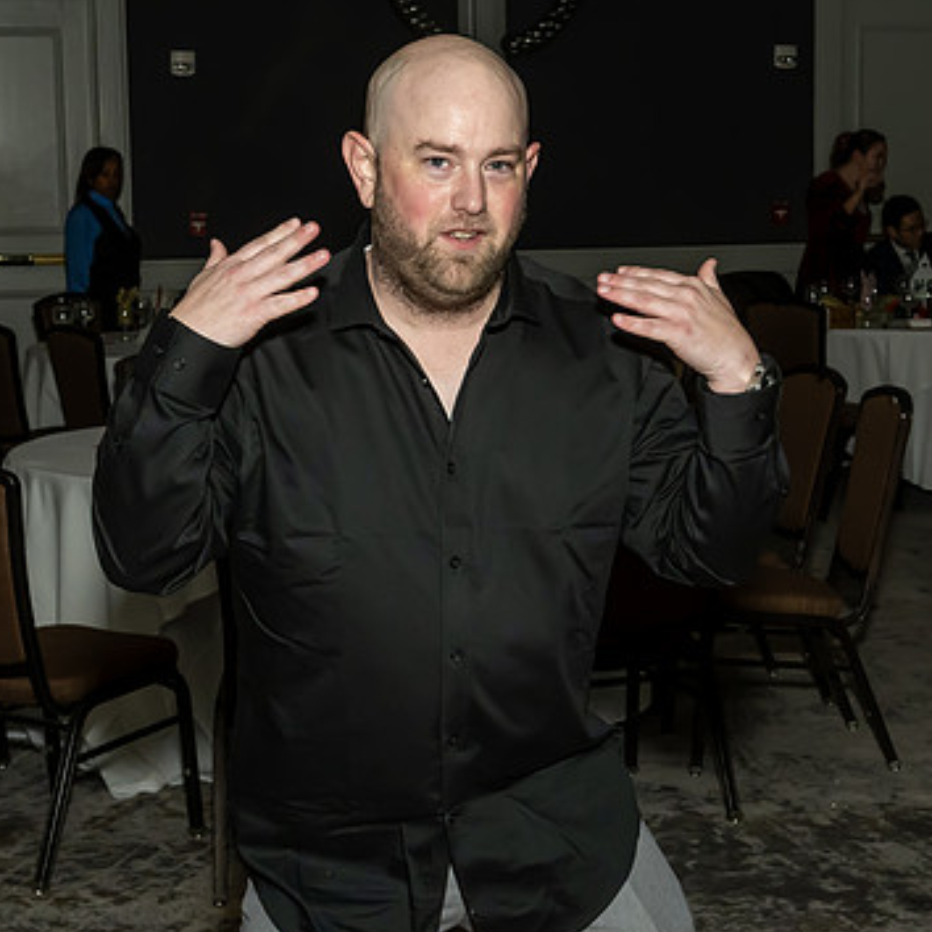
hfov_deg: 23.1
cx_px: 482
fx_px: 2285
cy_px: 490
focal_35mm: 75
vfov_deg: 23.1
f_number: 7.1
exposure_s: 1/250
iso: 1000
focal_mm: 26
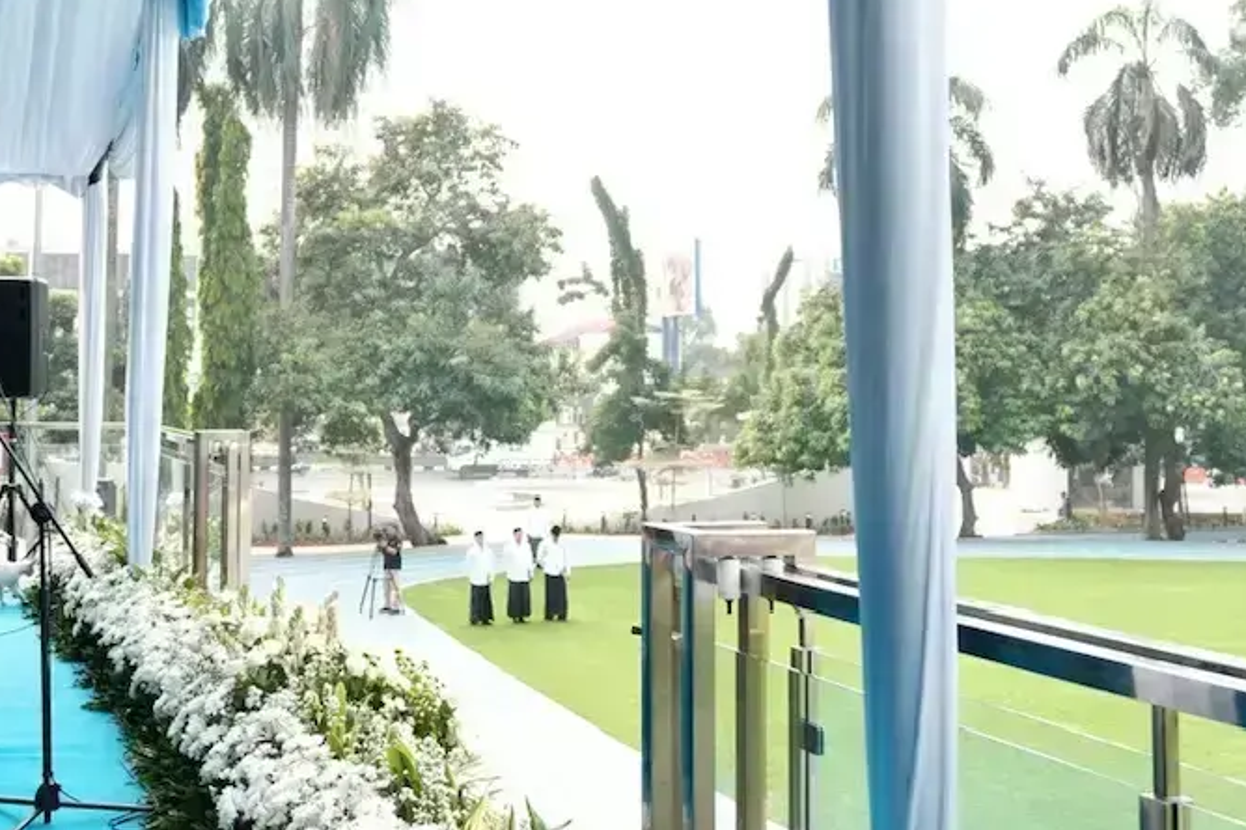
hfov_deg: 42.2
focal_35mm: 46
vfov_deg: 29.0
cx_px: 422
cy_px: 255
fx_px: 1592
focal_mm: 16
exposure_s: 1/350
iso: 200
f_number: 2.8
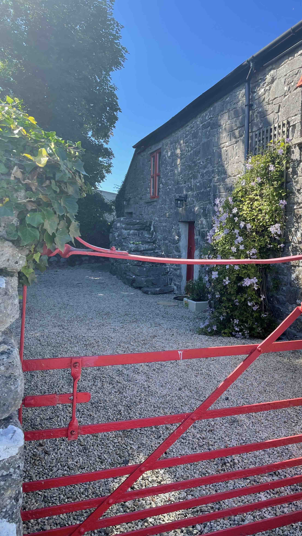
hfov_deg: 39.7
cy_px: 272
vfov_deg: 66.1
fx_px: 413
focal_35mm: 29
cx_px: 202
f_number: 1.6
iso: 32
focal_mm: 4.2
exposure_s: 1/1135
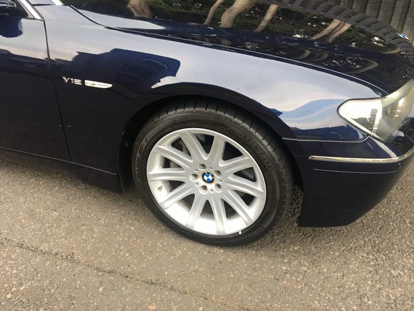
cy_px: 156
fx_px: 347
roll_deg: -0.9
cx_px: 207
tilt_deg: -33.3
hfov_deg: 61.7
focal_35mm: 29
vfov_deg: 48.2
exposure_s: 1/33
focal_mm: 4.15
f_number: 2.2
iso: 32
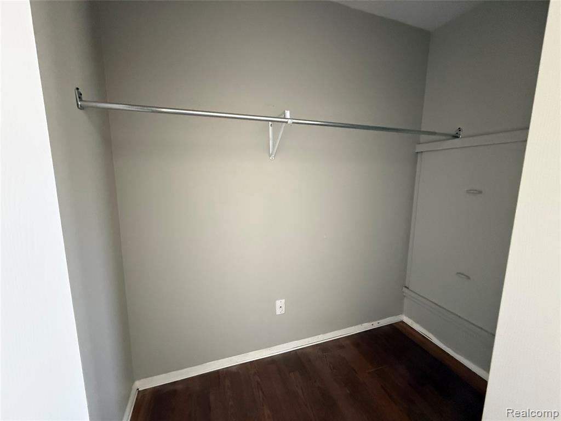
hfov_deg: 102.1
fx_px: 227
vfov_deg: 85.7
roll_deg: -0.7
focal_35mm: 14
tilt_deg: -8.6
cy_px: 210
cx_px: 280
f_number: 2.2
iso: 800
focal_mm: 2.22
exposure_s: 1/60
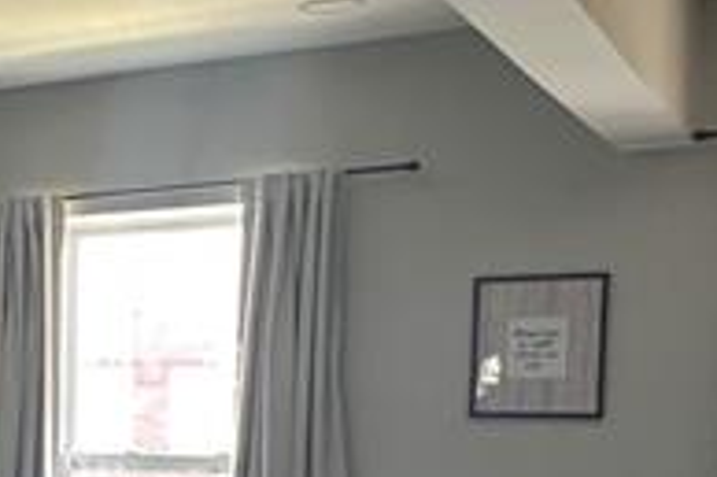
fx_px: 1532
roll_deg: -0.2
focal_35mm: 77
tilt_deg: -2.5
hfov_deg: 19.3
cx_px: -595
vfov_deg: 17.3
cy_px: 470
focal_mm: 2.22
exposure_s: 1/60
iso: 400
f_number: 2.2
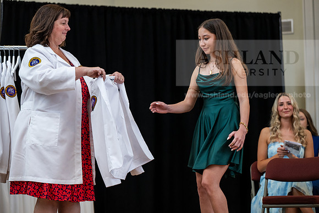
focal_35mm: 115
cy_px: 106
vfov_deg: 11.9
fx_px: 1019
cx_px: 160
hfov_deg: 17.8
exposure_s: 1/200
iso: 1600
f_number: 3.5
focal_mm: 115
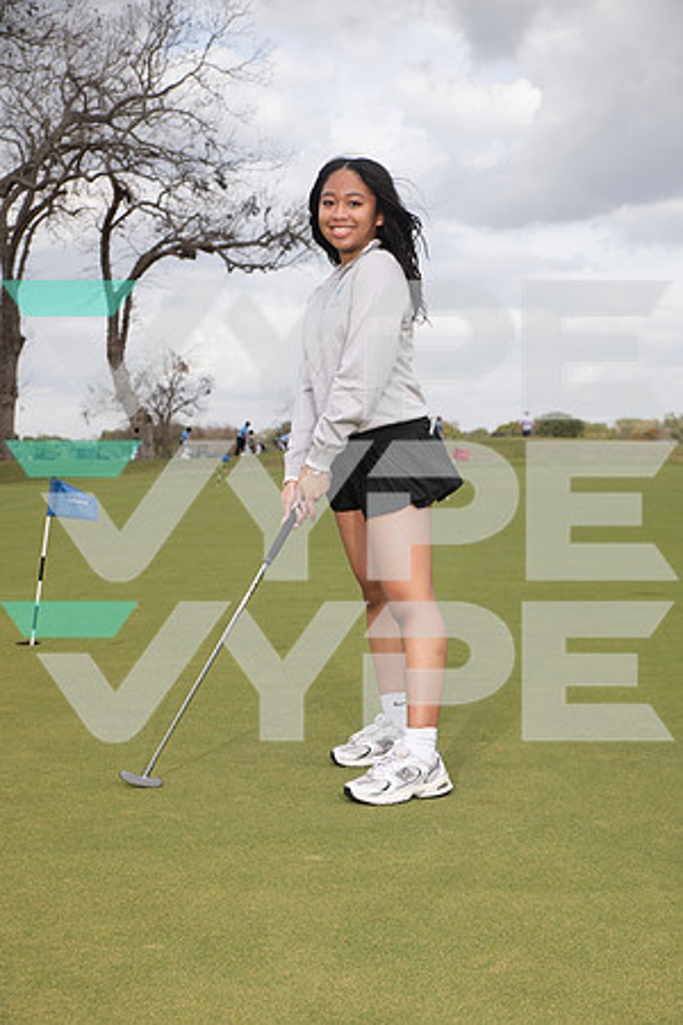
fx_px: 1423
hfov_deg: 27.0
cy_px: 512
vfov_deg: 39.6
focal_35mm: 50
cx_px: 342
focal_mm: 50
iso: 100
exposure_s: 1/400
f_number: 6.3
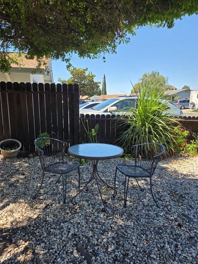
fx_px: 183
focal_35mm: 24
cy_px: 133
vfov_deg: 71.6
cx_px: 96
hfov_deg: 56.8
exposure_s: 1/2586
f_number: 1.7
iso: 80
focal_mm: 6.25
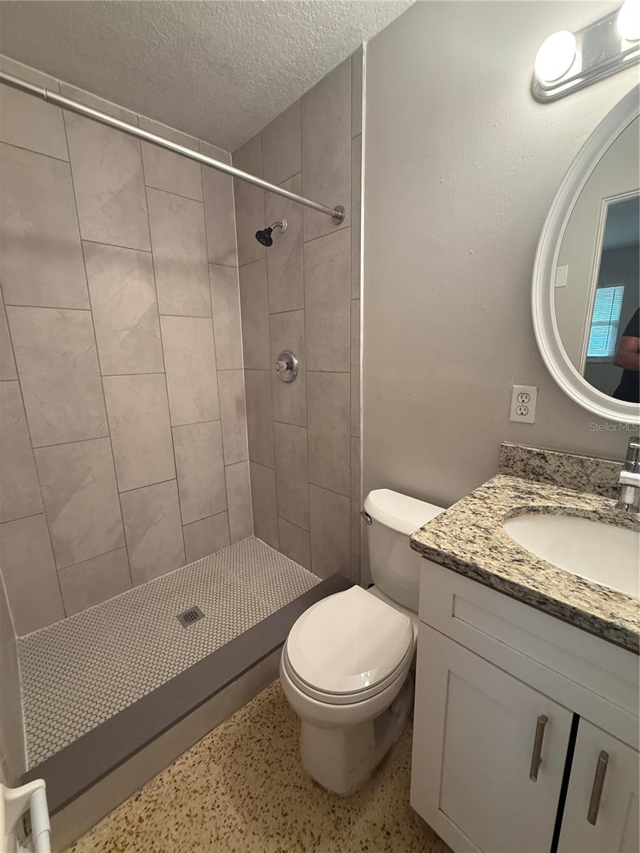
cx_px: 320
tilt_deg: -10.8
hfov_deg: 85.7
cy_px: 426
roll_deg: +0.1
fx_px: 345
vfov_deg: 102.1
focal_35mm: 14
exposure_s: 1/60
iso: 200
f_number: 2.2
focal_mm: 2.22
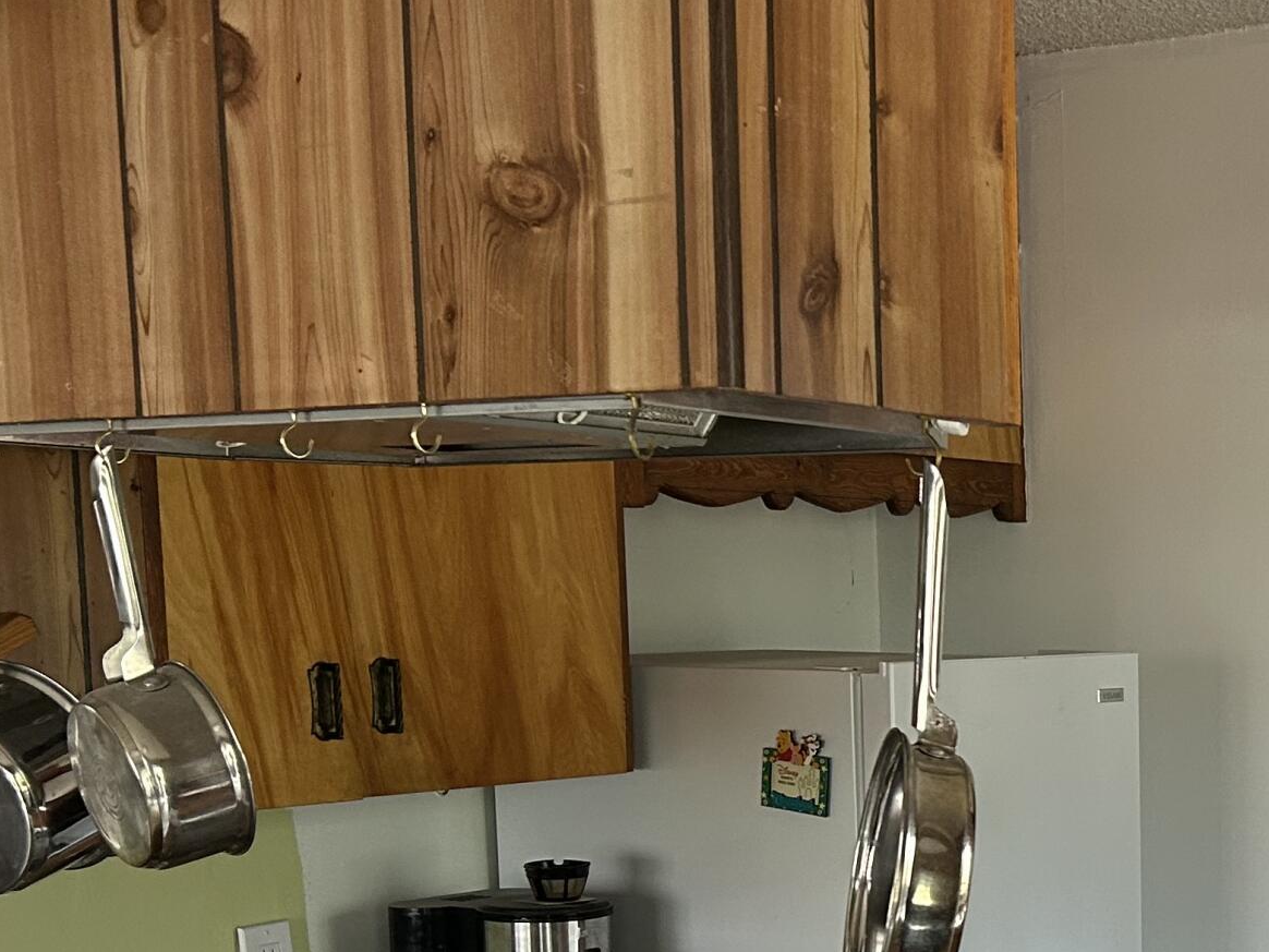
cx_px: 1336
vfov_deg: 21.4
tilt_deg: -6.9
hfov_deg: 27.0
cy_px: 891
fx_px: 2456
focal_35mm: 67
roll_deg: -0.1
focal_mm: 5.7
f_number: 1.5
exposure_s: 1/60
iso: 200
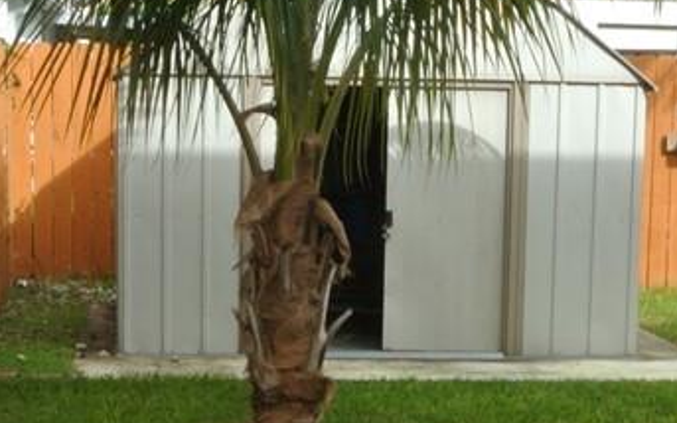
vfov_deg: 14.9
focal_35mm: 87
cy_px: 338
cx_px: 366
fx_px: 1604
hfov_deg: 23.8
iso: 160
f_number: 16
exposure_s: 1/60
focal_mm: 10
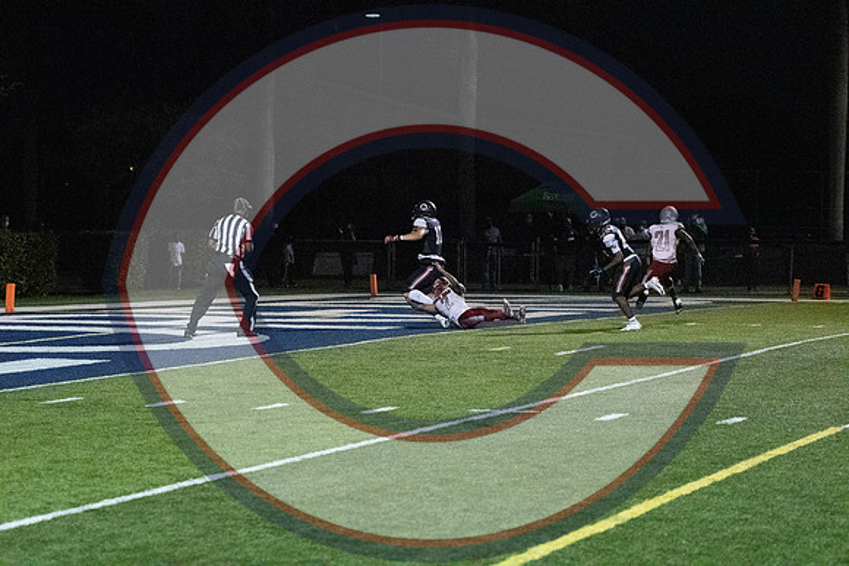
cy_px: 283
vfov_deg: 13.0
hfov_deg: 19.5
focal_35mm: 105
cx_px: 424
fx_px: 2477
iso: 36000
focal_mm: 70
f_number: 2.8
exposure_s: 1/3200
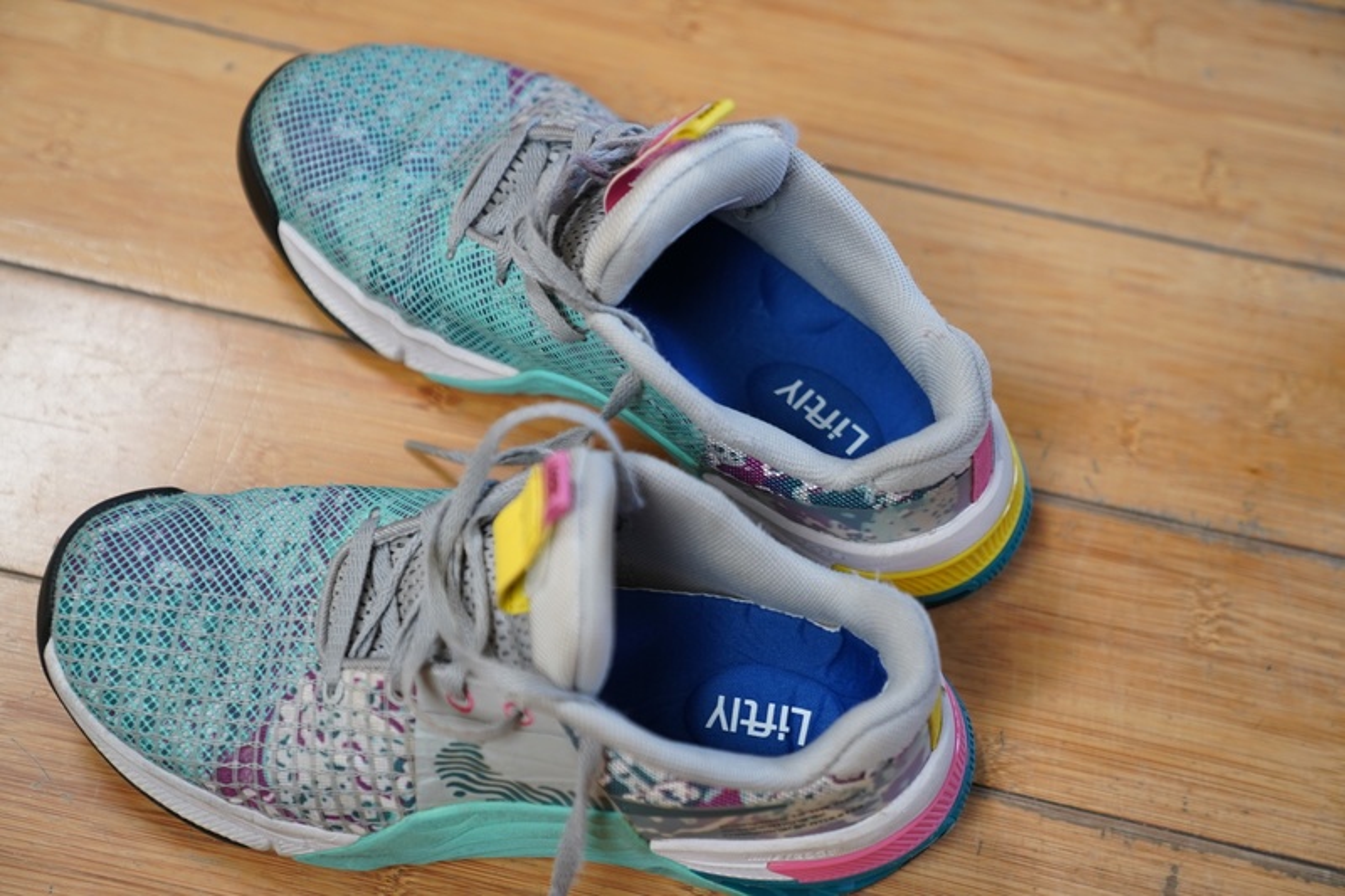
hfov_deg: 28.8
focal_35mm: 70
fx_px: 2615
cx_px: 672
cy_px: 448
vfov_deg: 19.4
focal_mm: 70
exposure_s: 1/200
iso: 500
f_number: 2.8
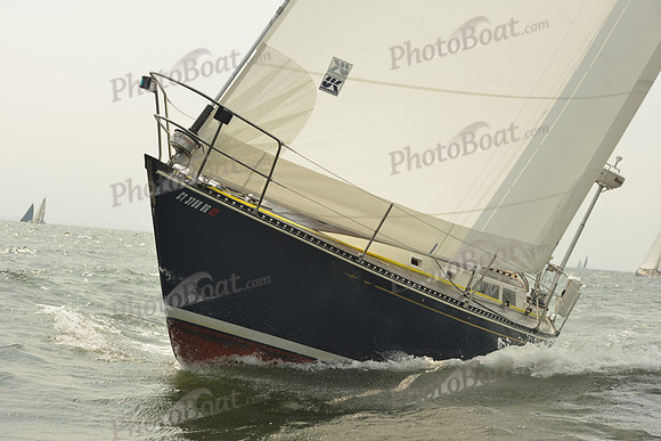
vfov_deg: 16.1
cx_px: 330
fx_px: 1561
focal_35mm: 85
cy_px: 220
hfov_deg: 23.9
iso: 320
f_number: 9
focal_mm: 85
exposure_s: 1/1250
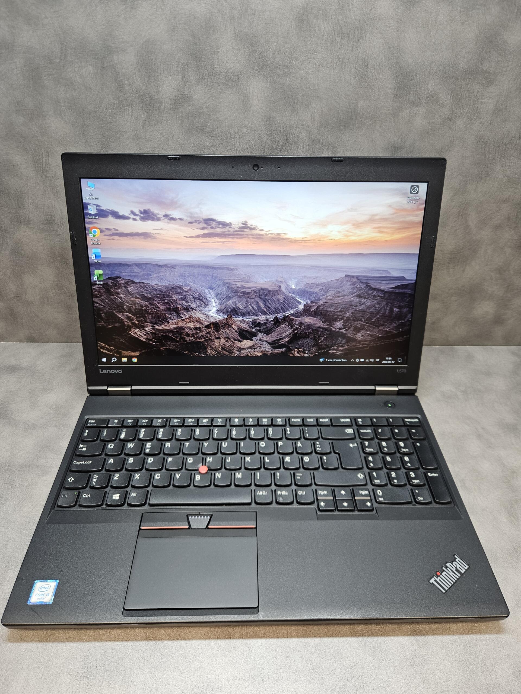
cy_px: 347
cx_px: 260
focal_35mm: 23
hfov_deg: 58.9
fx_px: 462
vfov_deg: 73.9
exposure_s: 1/100
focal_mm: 5.4
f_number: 1.8
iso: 160
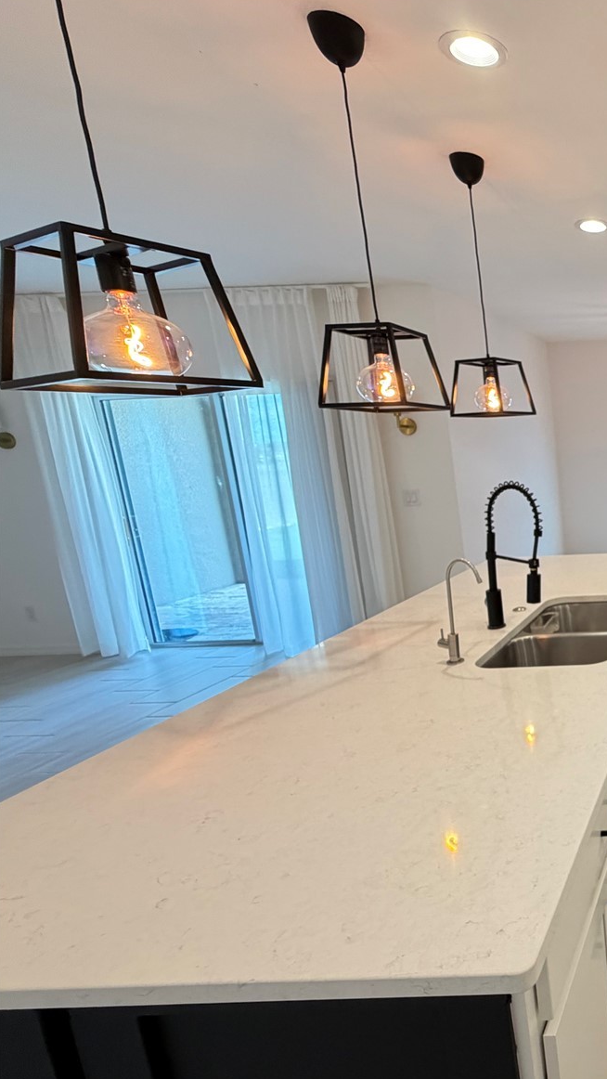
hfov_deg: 38.6
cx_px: 738
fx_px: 601
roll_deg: +2.6
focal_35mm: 21
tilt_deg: -10.2
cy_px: 549
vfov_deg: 83.8
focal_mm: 2.22
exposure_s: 1/60
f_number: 2.2
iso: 320
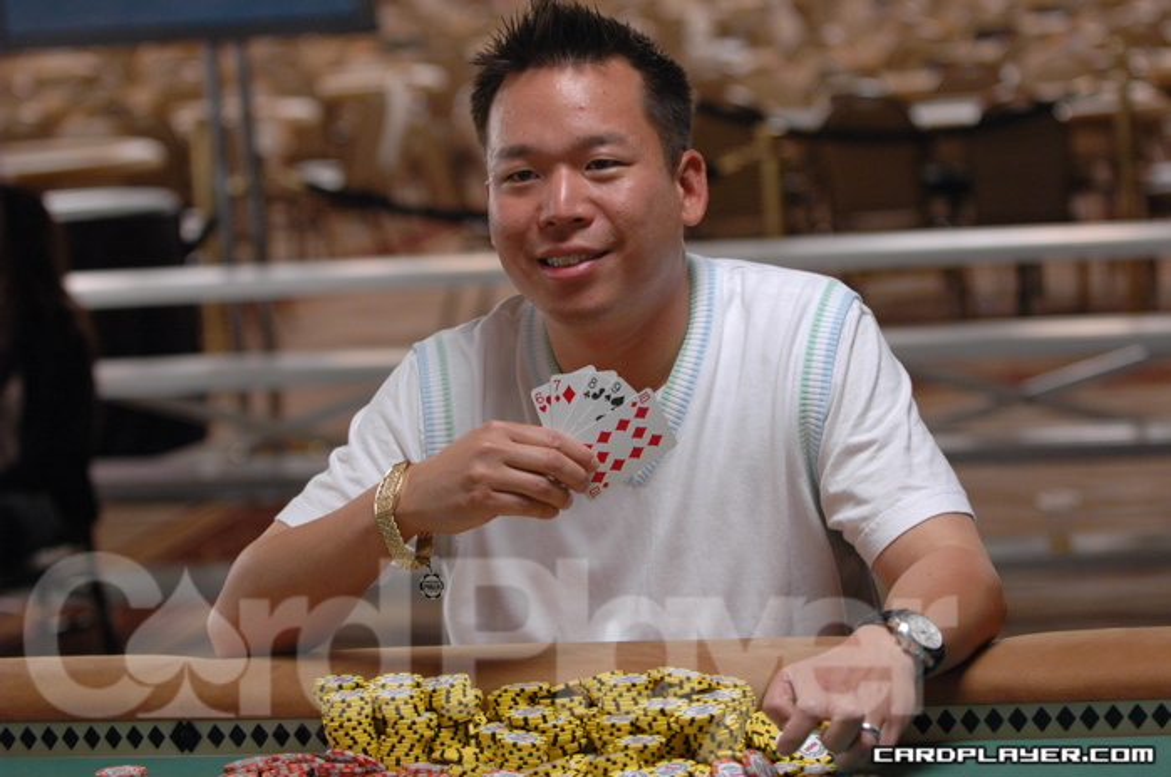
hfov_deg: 19.5
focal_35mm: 105
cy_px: 388
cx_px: 586
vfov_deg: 13.0
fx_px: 3411
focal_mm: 70
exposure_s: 1/60
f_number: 2.8
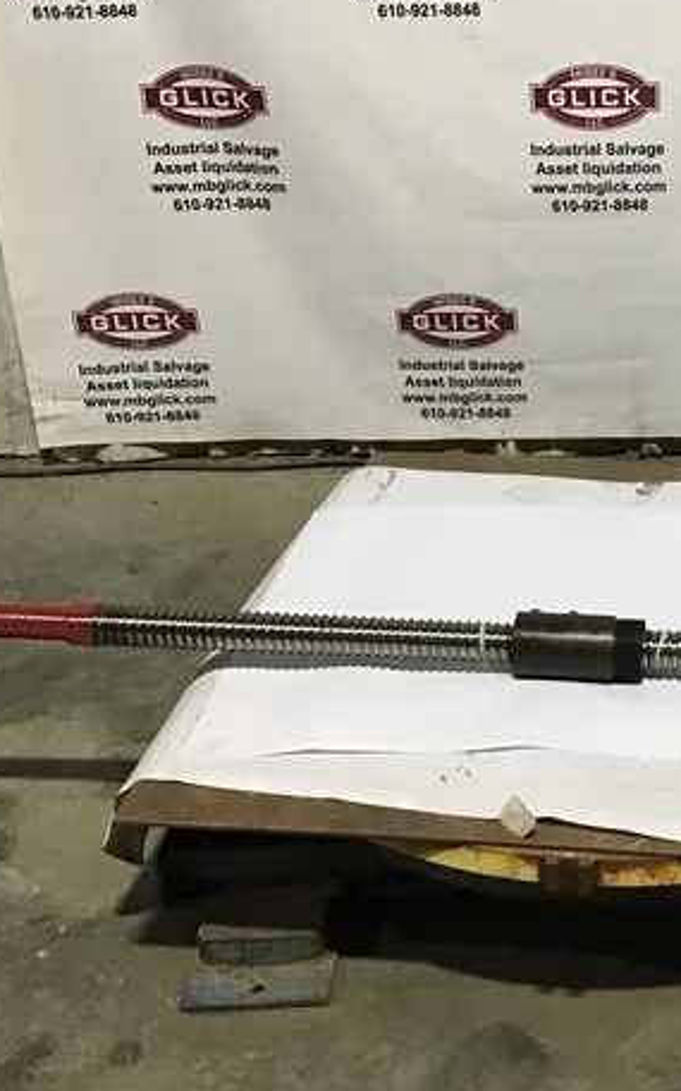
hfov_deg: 22.8
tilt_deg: -27.2
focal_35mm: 54
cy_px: 562
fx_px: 1606
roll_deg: -1.4
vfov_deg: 37.5
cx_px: 710
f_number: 2.4
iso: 160
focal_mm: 3.3
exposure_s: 1/30
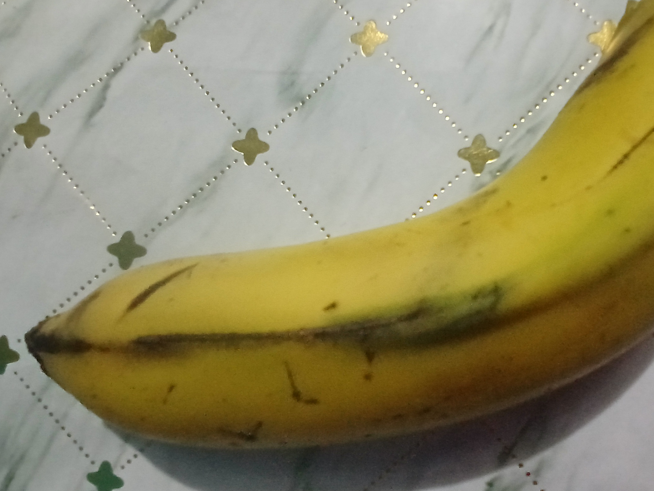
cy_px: 235
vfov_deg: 63.4
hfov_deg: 78.1
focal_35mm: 21
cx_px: 391
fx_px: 397
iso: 800
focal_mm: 1.4
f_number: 2.2
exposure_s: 1/20
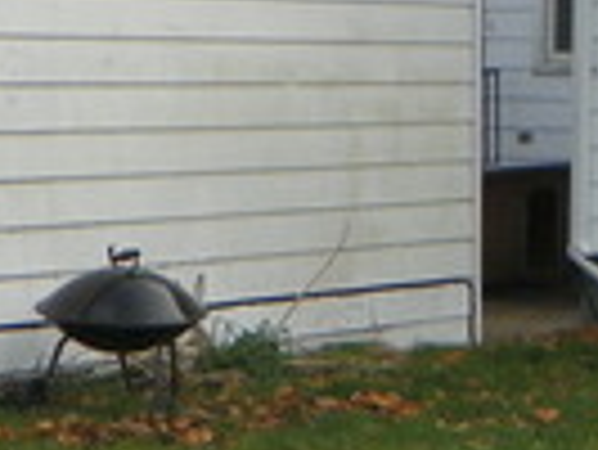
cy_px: 135
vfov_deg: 9.3
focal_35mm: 159
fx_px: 2749
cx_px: 742
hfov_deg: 12.1
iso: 64
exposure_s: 1/250
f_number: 4
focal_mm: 5.9
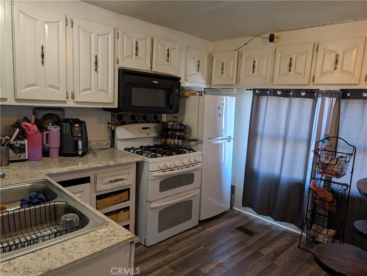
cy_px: 138
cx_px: 184
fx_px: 255
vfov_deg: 56.9
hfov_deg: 71.5
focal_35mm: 24
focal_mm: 6.9
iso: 42
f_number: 1.68
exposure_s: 1/120
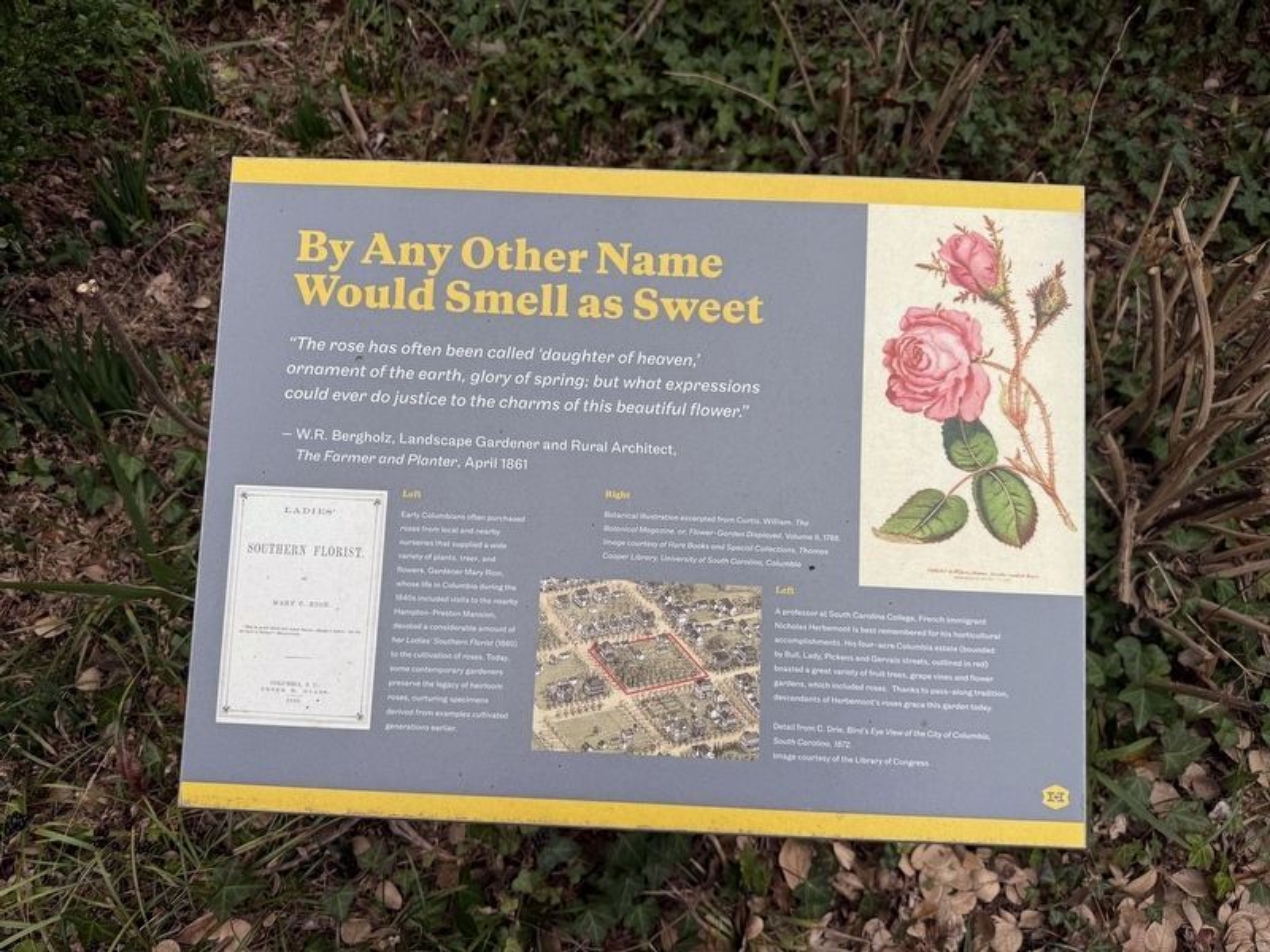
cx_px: 635
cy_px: 476
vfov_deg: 56.8
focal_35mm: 24
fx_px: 881
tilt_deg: -56.0
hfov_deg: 71.6
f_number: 1.78
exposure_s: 1/360
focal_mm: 6.76
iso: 80
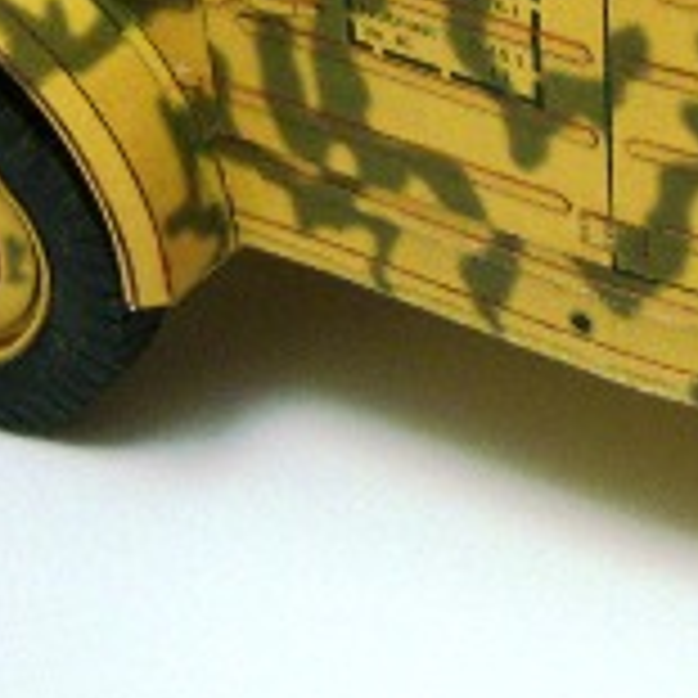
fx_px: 2989
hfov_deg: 12.9
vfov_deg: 13.2
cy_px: 9
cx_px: 887
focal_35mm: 131
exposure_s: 1/20
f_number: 2.8
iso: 160
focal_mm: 7.5
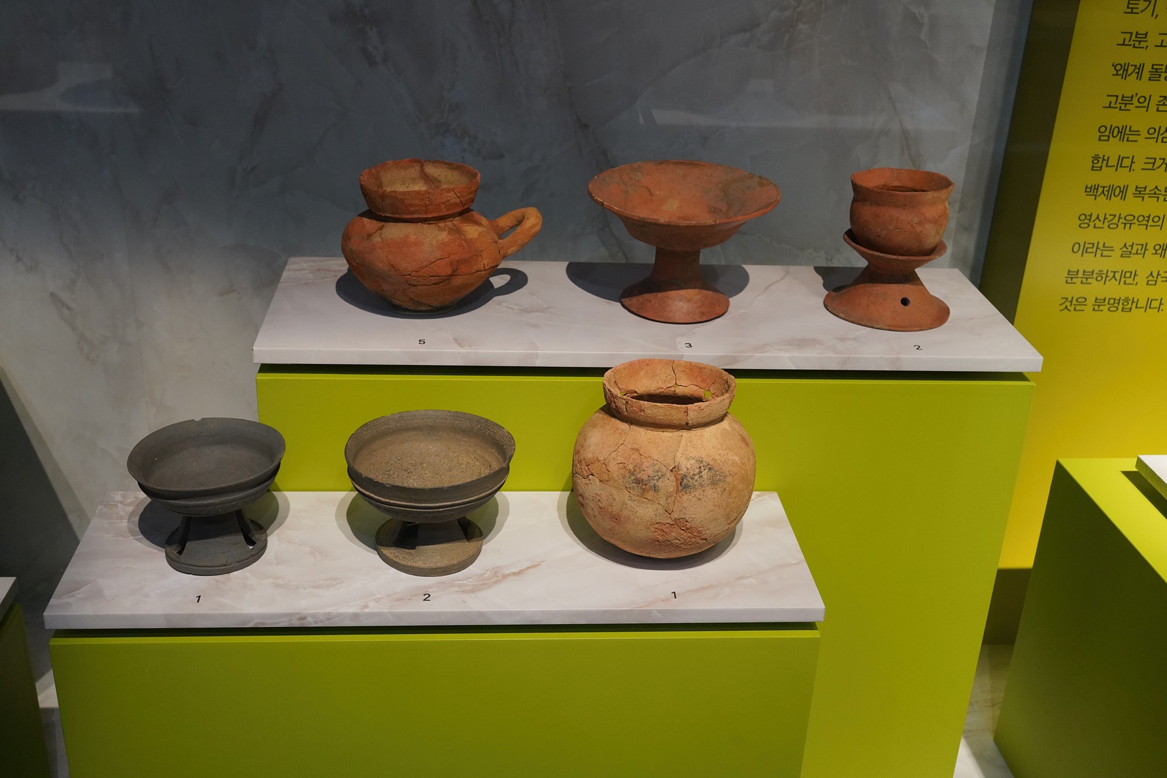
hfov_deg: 48.5
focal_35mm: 40
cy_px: 389
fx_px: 1297
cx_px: 584
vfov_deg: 33.4
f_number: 7.1
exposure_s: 1/100
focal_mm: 40
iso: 3200
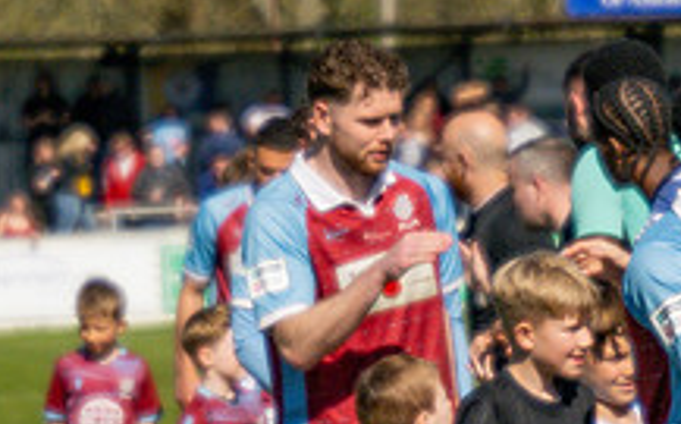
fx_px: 6487
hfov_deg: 6.0
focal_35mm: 350
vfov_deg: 3.7
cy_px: 562
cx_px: 510
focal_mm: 98
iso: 400
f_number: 4
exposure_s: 1/10000
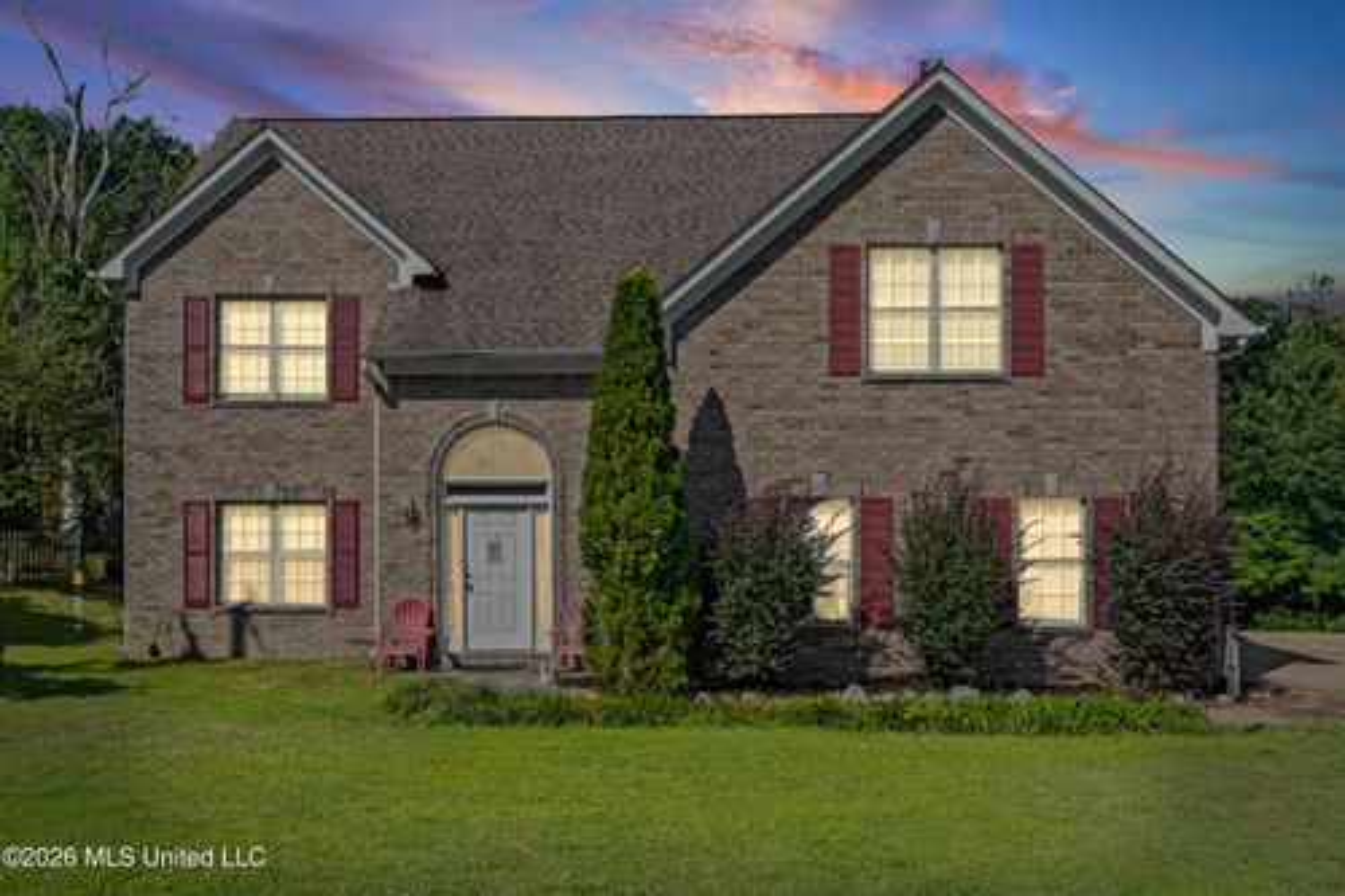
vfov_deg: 42.3
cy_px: 448
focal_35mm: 31
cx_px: 672
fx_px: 1158
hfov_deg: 60.3
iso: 1000
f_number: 9.5
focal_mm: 31
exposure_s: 1/750
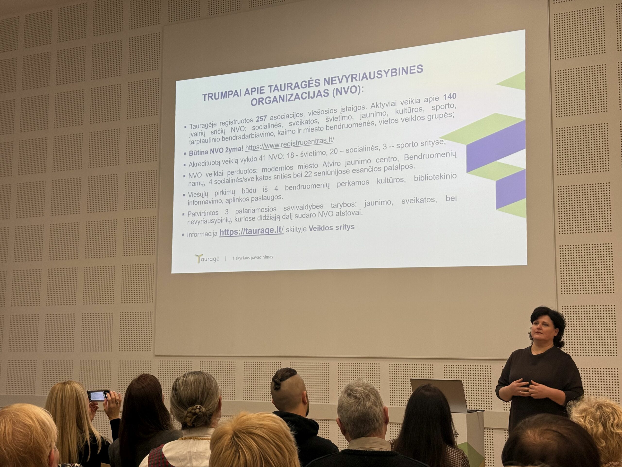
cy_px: 234
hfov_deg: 39.7
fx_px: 862
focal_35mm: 48
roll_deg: -0.1
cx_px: 311
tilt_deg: +9.0
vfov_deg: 30.3
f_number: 1.78
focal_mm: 6.76
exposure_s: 1/60
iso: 64
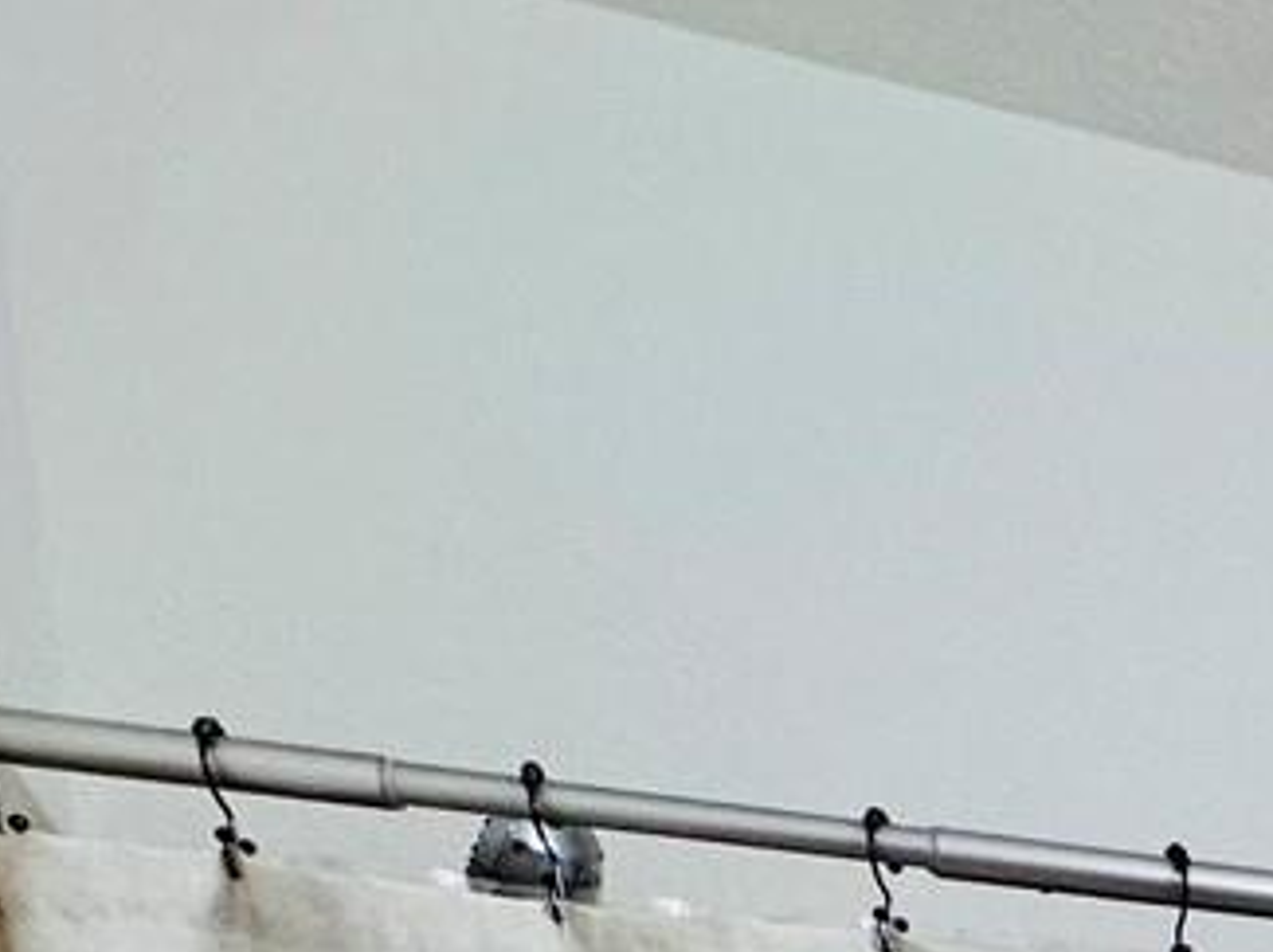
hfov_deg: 19.8
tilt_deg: -4.6
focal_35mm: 69
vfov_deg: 16.7
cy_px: 1837
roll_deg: +2.6
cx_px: 2350
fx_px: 2535
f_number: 2.2
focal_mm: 2.22
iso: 125
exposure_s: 1/120
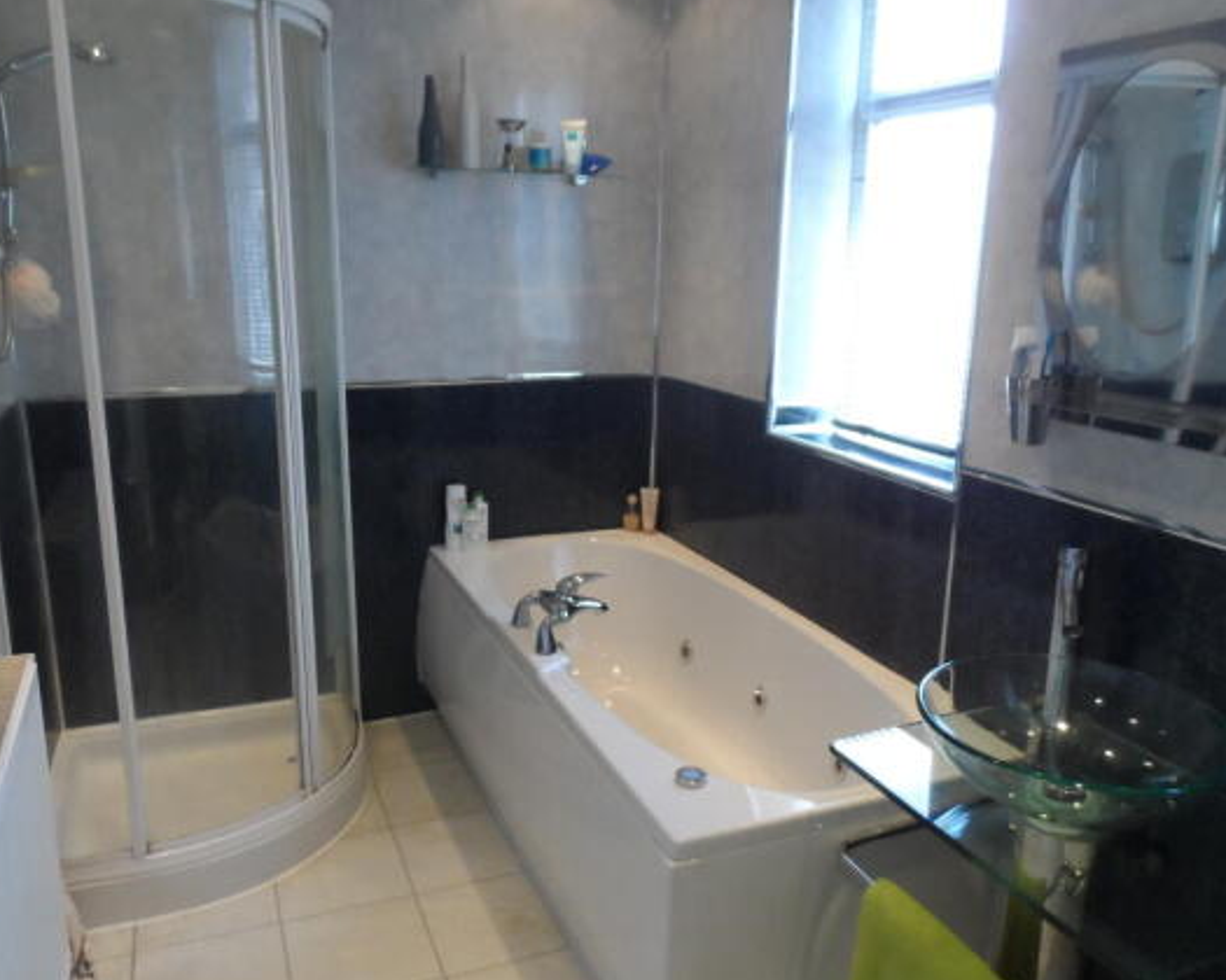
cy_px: 491
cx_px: 606
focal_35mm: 26
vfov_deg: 54.9
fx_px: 943
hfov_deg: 66.0
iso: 320
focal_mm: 4
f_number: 3.2
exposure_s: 1/30
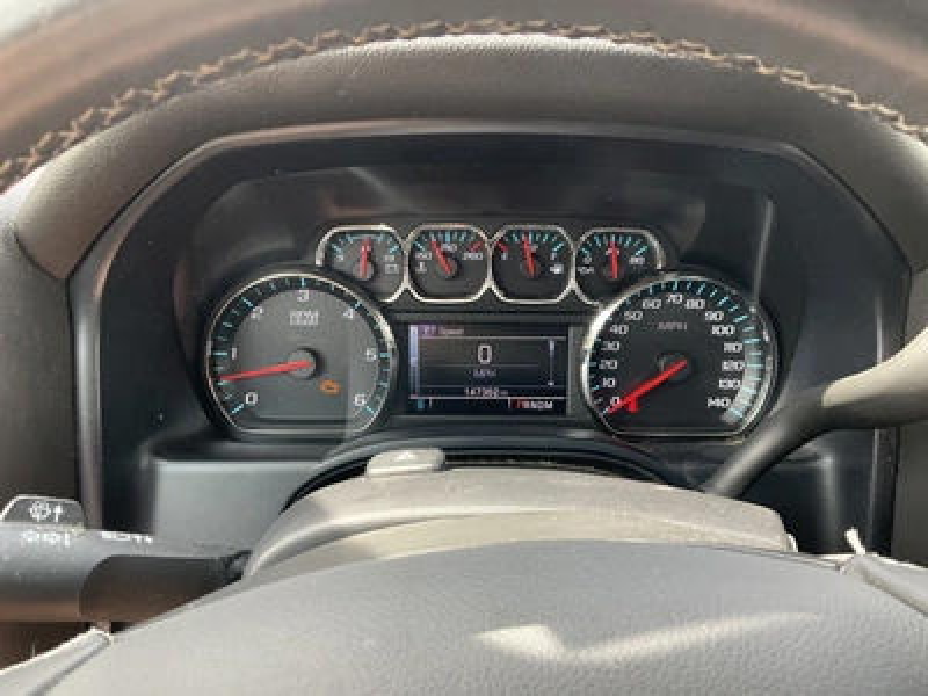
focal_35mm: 29
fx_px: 777
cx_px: 464
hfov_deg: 61.7
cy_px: 348
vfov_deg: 48.2
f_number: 1.8
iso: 50
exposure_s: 1/122
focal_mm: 3
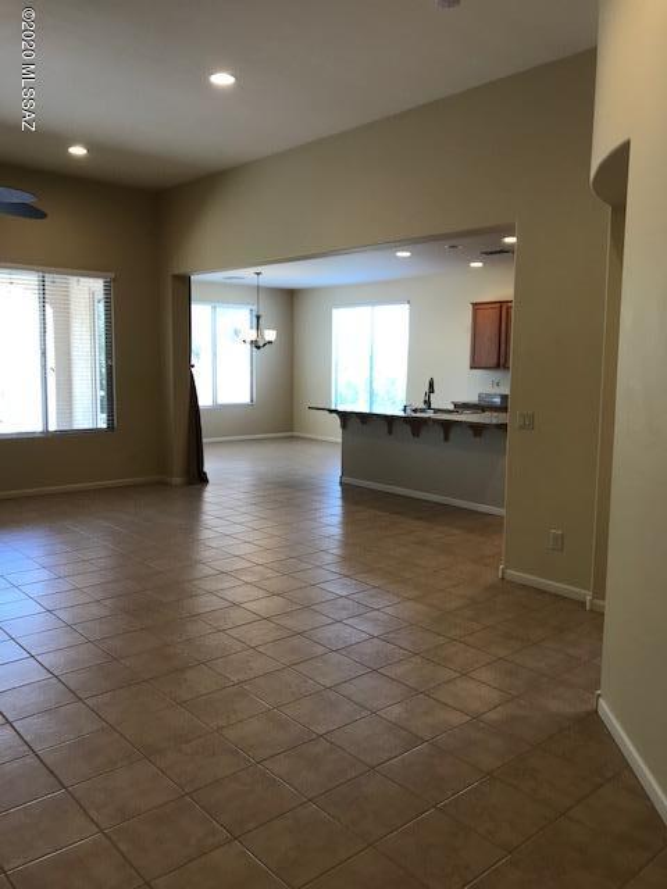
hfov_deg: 49.7
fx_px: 719
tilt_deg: -6.4
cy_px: 444
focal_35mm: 28
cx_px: 334
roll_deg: -0.7
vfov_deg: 63.4
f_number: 1.8
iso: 25
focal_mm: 3.99
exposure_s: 1/40
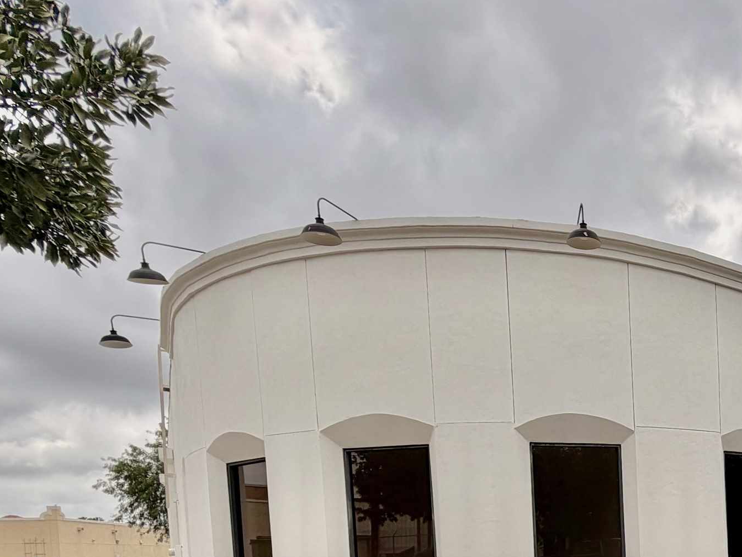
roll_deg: +1.7
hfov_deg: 47.3
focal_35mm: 32
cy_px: 582
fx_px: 686
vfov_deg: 38.2
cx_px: 741
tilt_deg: -3.0
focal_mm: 2.22
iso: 20
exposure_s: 1/1211
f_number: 2.2
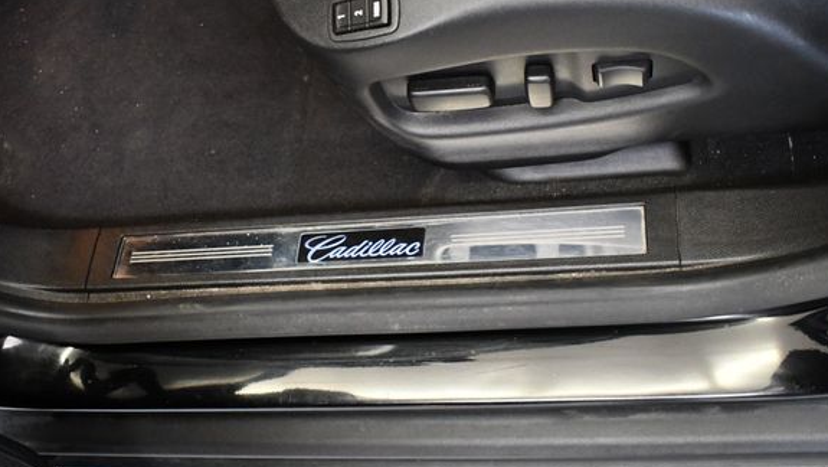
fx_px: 923
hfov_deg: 48.3
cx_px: 387
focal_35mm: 42
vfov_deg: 28.4
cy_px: 254
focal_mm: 18
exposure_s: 1/60
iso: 4000
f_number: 3.5
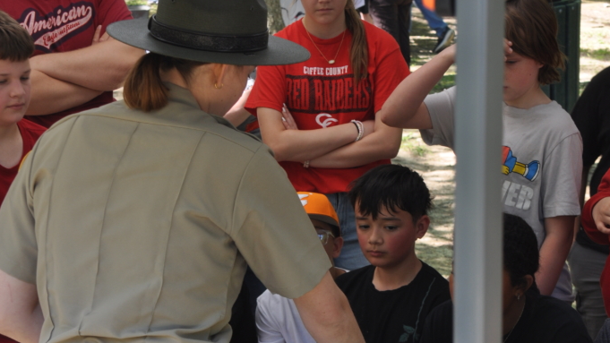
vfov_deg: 10.6
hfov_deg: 18.8
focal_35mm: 114
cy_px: 327
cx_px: 305
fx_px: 1844
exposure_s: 1/50
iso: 200
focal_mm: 48
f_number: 7.1
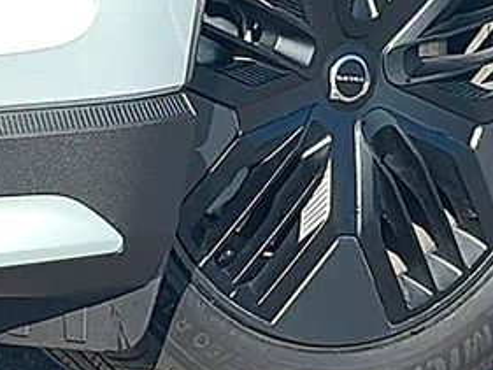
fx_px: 3548
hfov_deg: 7.9
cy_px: -4
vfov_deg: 6.0
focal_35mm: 249
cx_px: 604
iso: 100
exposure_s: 1/5051
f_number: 1.78
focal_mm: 6.86
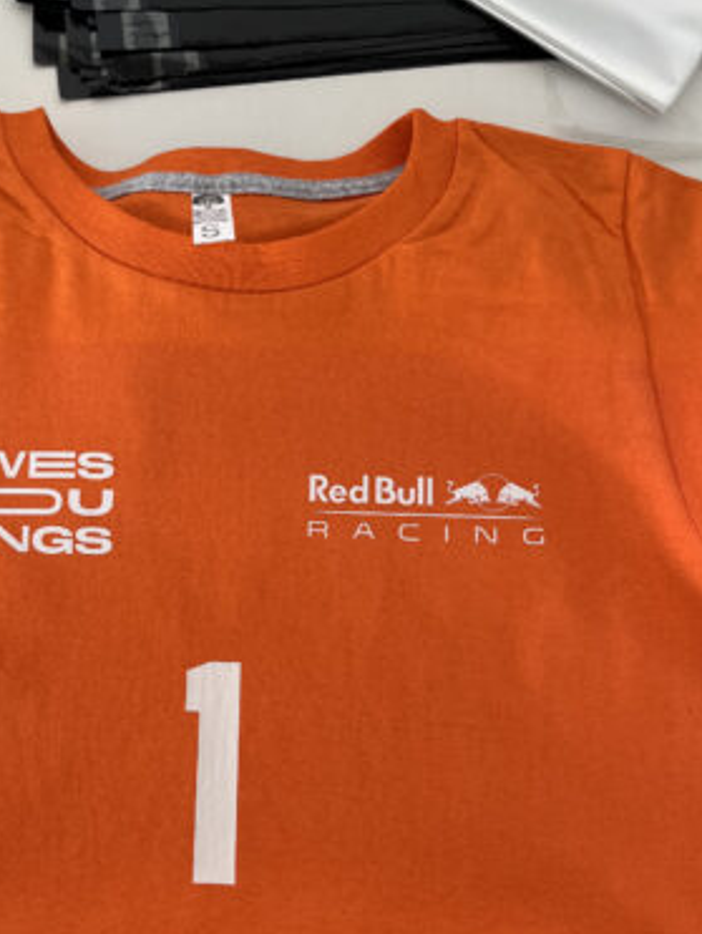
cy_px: 468
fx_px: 1134
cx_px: 224
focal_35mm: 42
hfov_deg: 34.0
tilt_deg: -75.1
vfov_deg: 44.8
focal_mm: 5.1
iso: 64
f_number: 1.6
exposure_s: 1/122
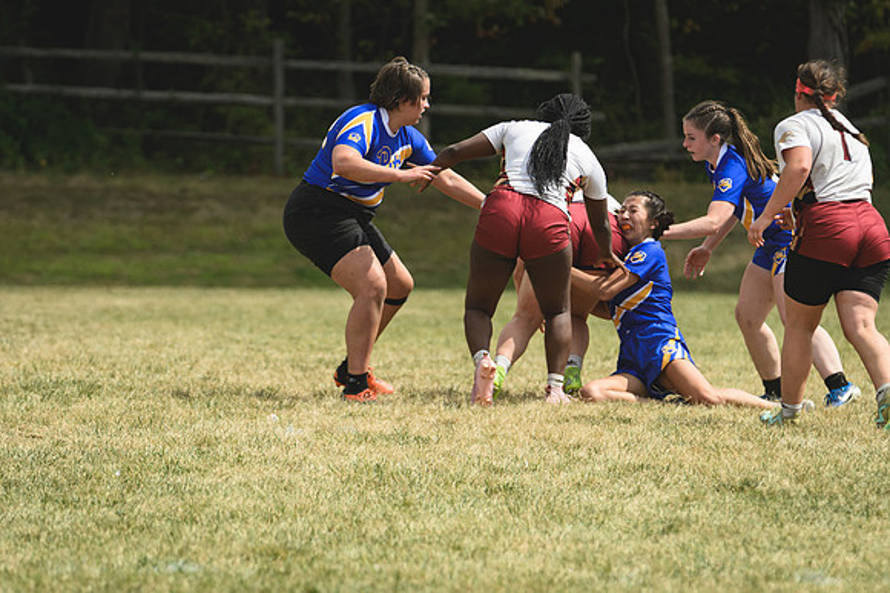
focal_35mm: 510
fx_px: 12601
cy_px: 296
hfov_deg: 4.0
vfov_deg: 2.7
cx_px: 445
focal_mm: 340
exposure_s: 1/1000
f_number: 6
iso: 140
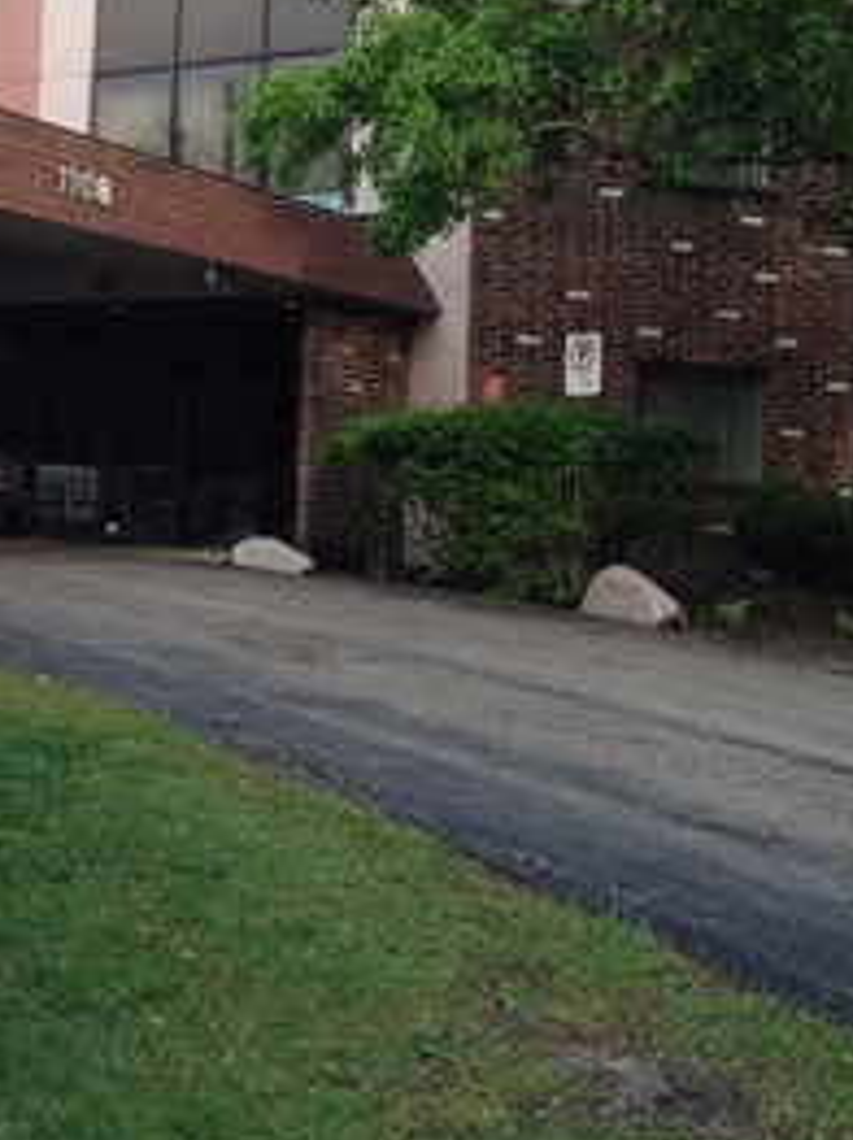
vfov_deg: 30.5
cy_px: 370
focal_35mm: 63
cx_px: 255
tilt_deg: +5.2
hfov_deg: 23.1
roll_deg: -2.7
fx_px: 2073
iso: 50
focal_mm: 4.12
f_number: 2.4
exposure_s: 1/303
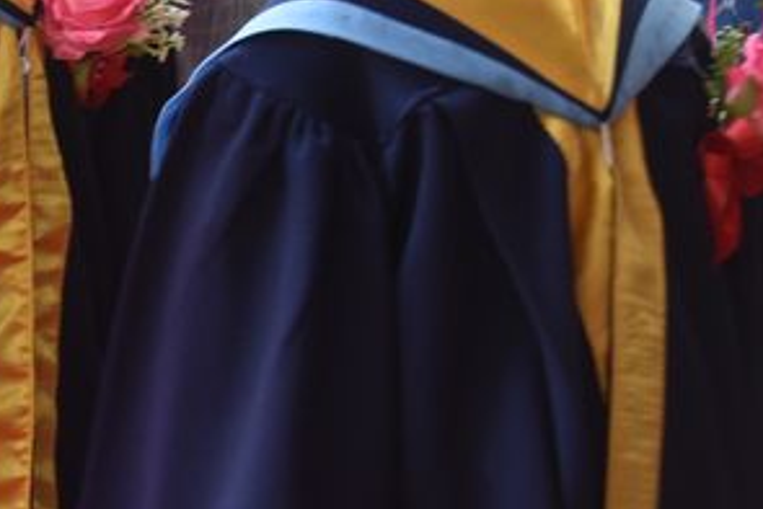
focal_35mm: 183
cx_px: -241
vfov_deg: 7.5
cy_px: -8
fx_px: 3880
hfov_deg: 11.0
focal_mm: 48
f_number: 4.5
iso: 500
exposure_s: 1/50
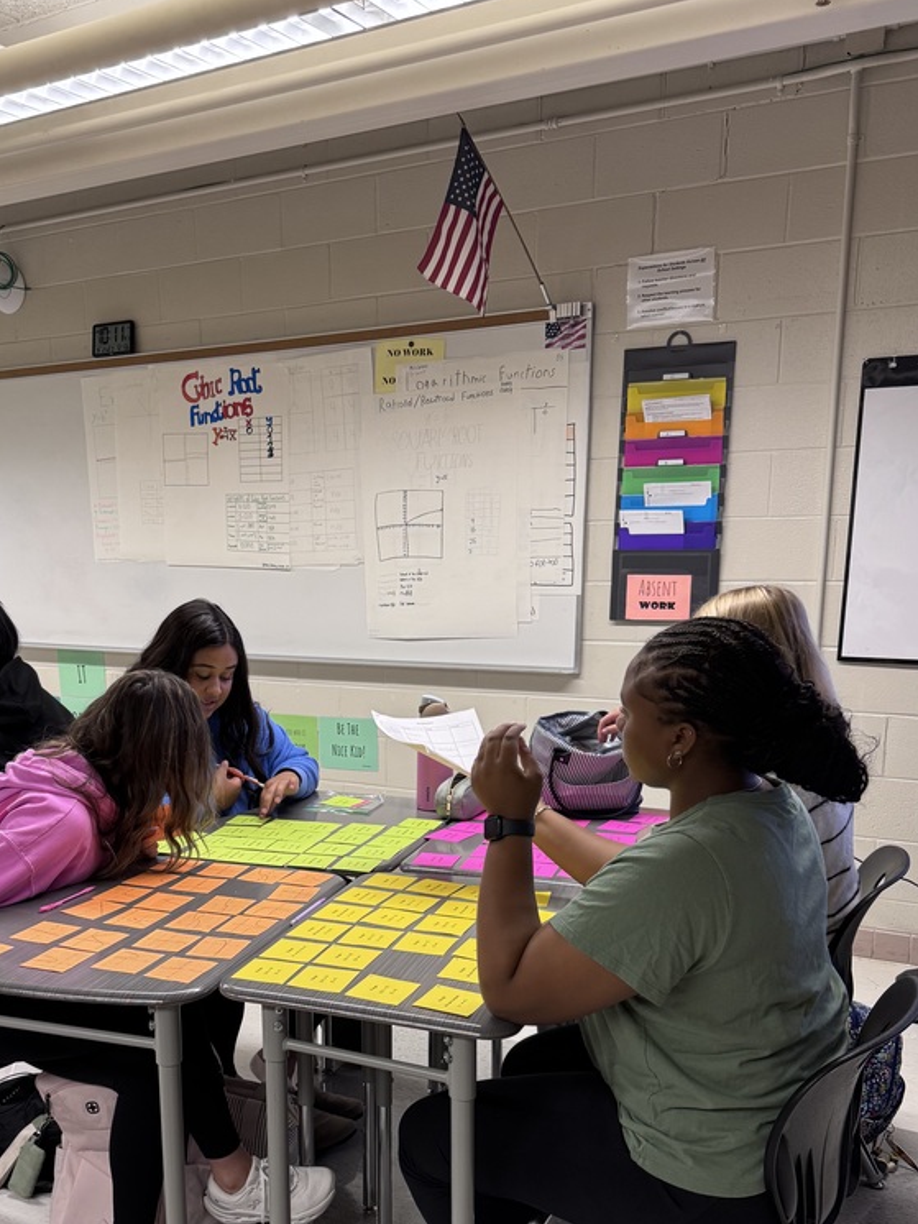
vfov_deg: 54.4
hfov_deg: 42.7
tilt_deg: -14.2
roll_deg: +0.8
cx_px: 355
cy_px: 803
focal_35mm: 33
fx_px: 1167
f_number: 1.78
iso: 200
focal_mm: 6.76
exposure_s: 1/120
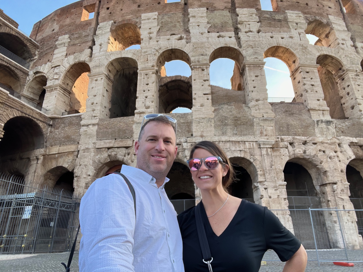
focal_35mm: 23
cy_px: 136
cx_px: 182
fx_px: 241
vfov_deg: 58.9
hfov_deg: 73.9
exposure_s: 1/122
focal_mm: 2.71
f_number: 2.2
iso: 25
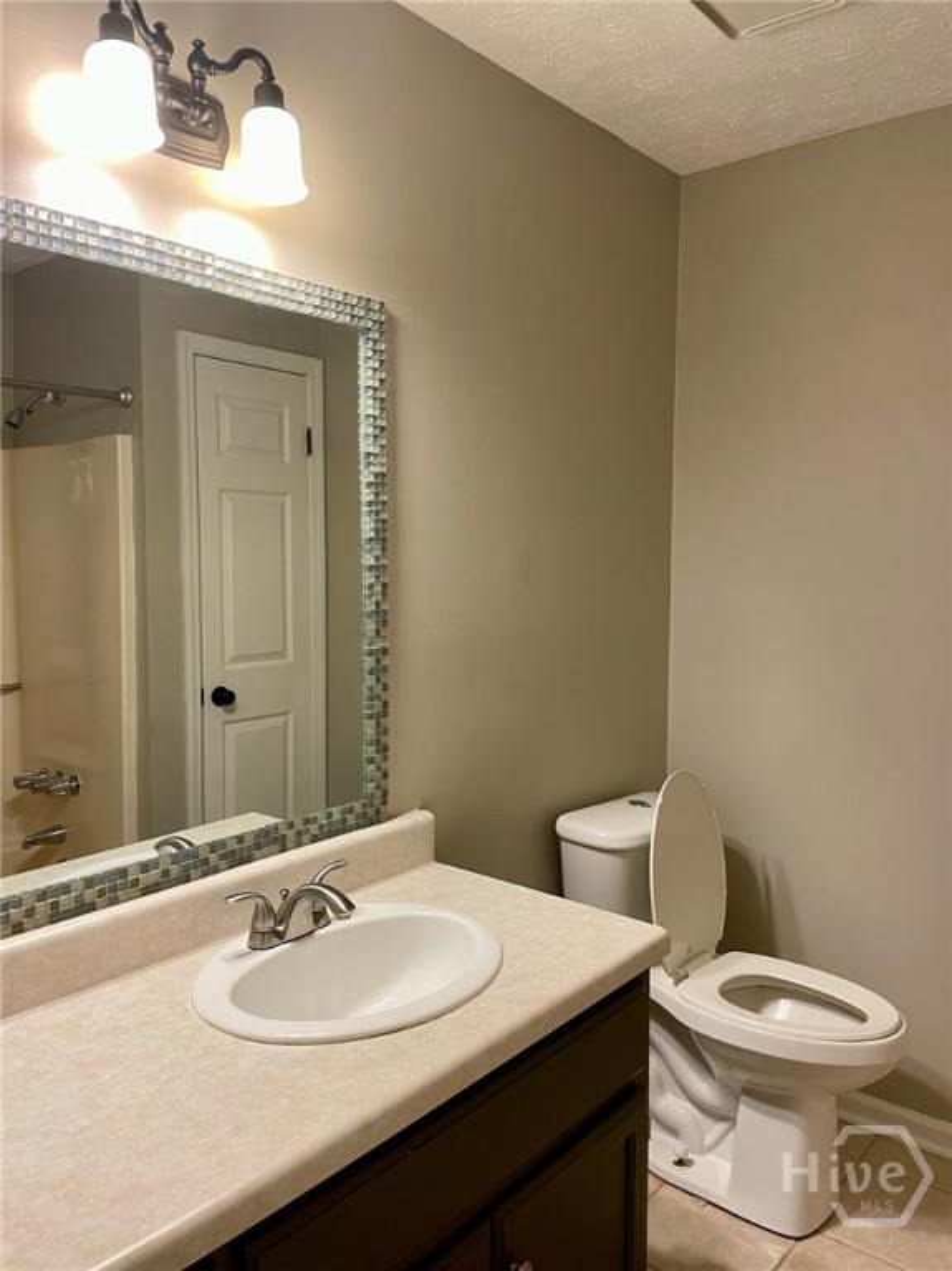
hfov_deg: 53.0
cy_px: 636
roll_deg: +0.4
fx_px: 954
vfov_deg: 67.3
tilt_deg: -3.4
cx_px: 476
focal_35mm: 26
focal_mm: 4.2
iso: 100
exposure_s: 1/60
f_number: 1.6
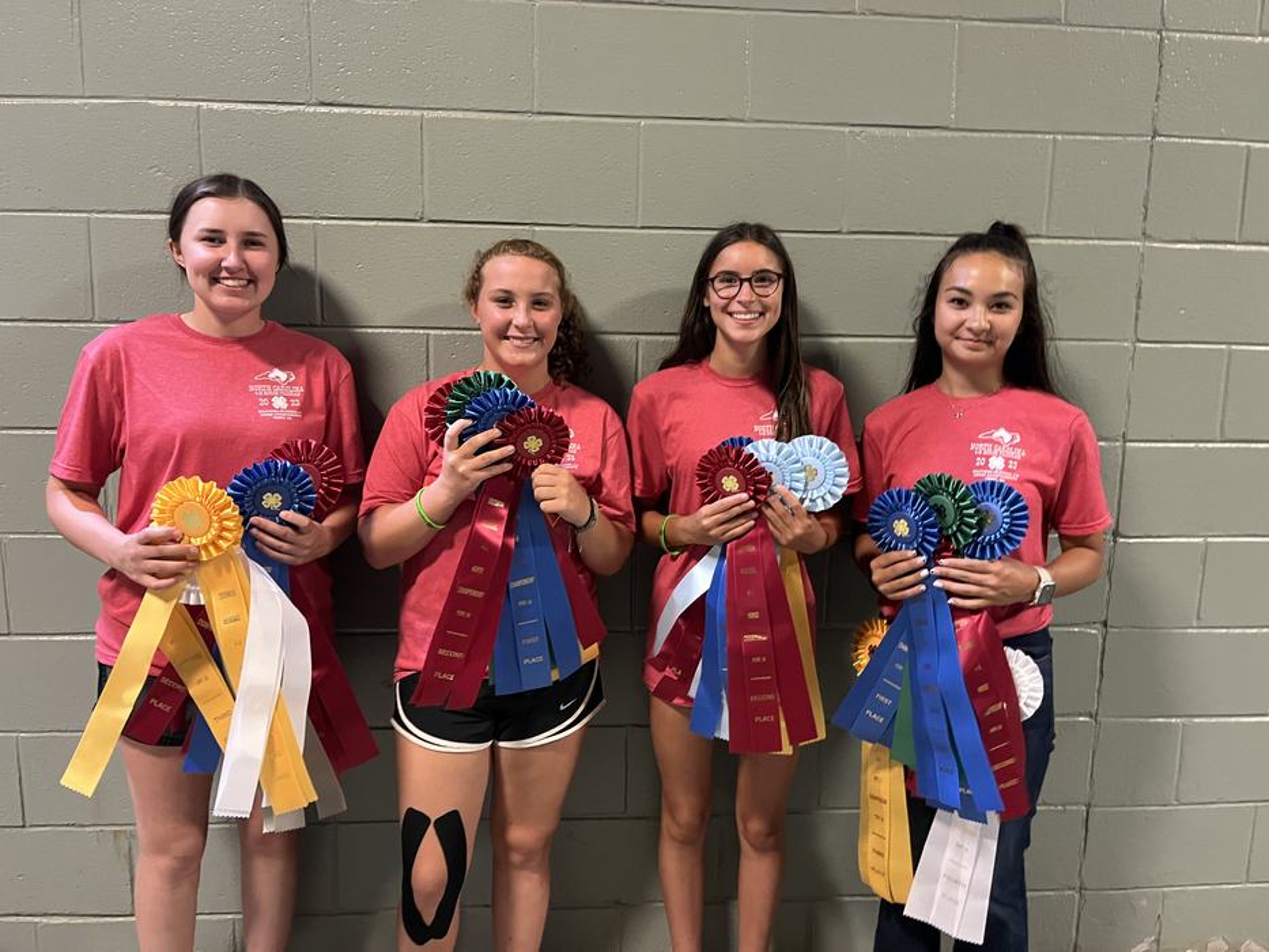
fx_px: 953
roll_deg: -1.8
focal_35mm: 26
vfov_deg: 53.1
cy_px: 476
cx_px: 634
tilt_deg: -7.6
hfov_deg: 67.3
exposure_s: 1/30
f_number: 1.6
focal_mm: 5.1
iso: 500
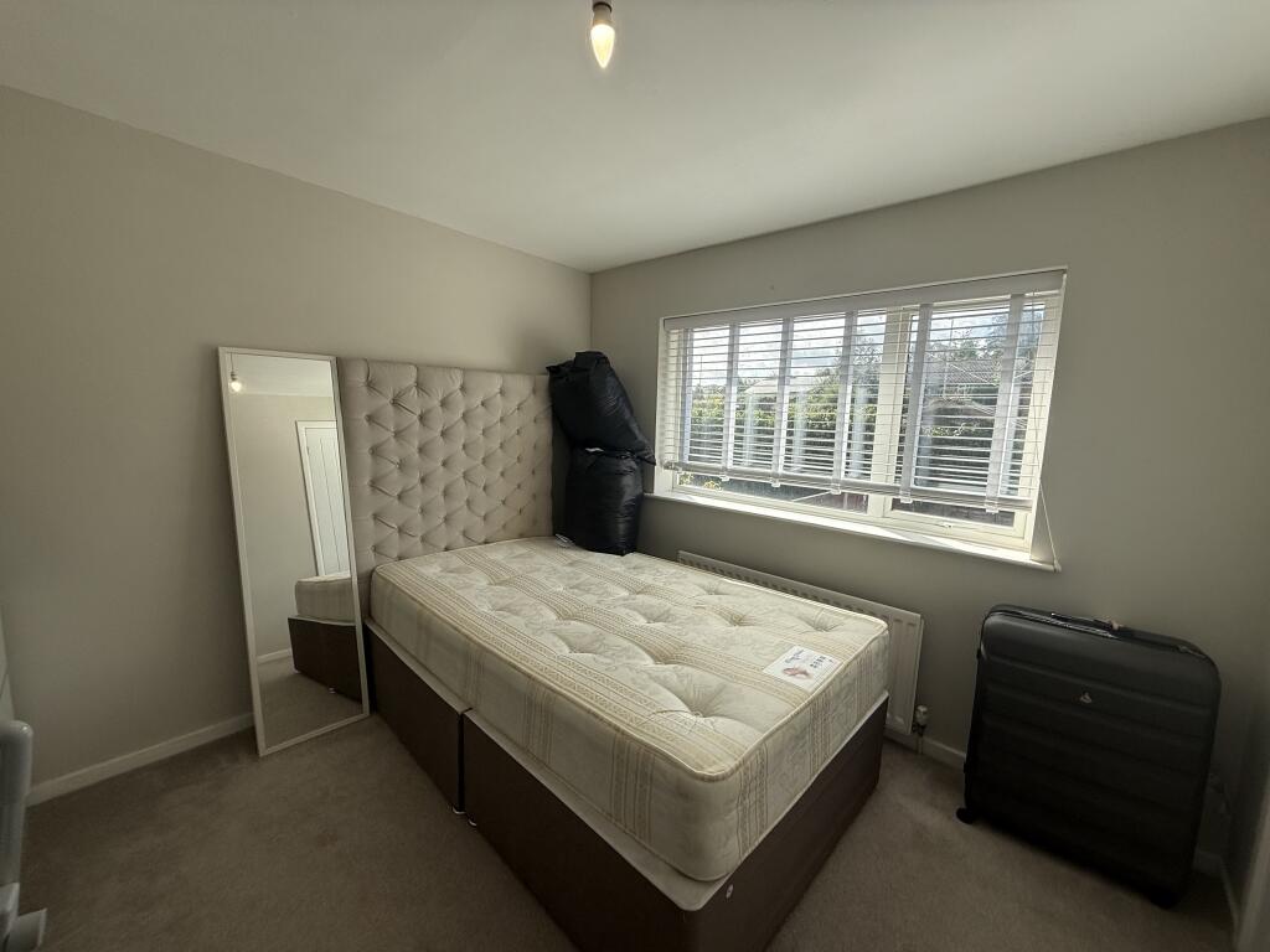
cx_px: 635
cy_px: 476
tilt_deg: -7.3
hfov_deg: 102.1
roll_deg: -1.4
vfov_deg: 85.7
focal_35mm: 14
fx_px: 514
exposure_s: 1/651
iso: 64
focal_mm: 2.22
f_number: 2.2
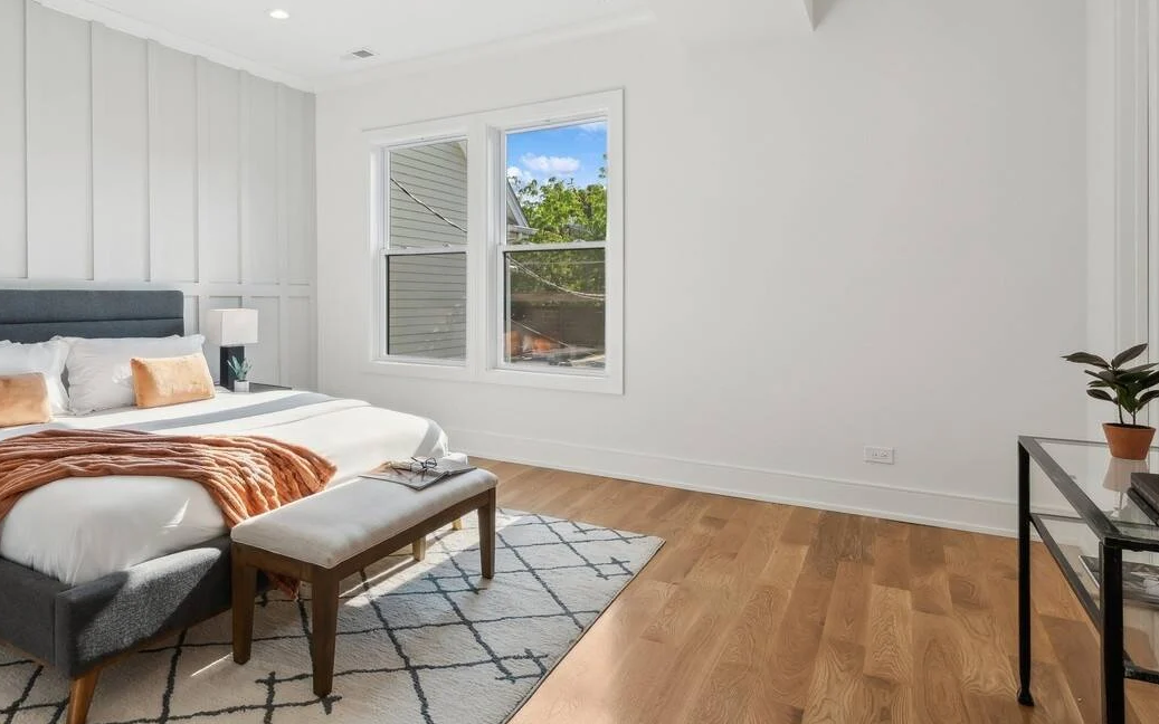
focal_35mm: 22
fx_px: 695
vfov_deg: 54.9
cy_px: 318
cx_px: 398
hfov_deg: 77.4
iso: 200
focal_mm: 14
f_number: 9.5
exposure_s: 1/45
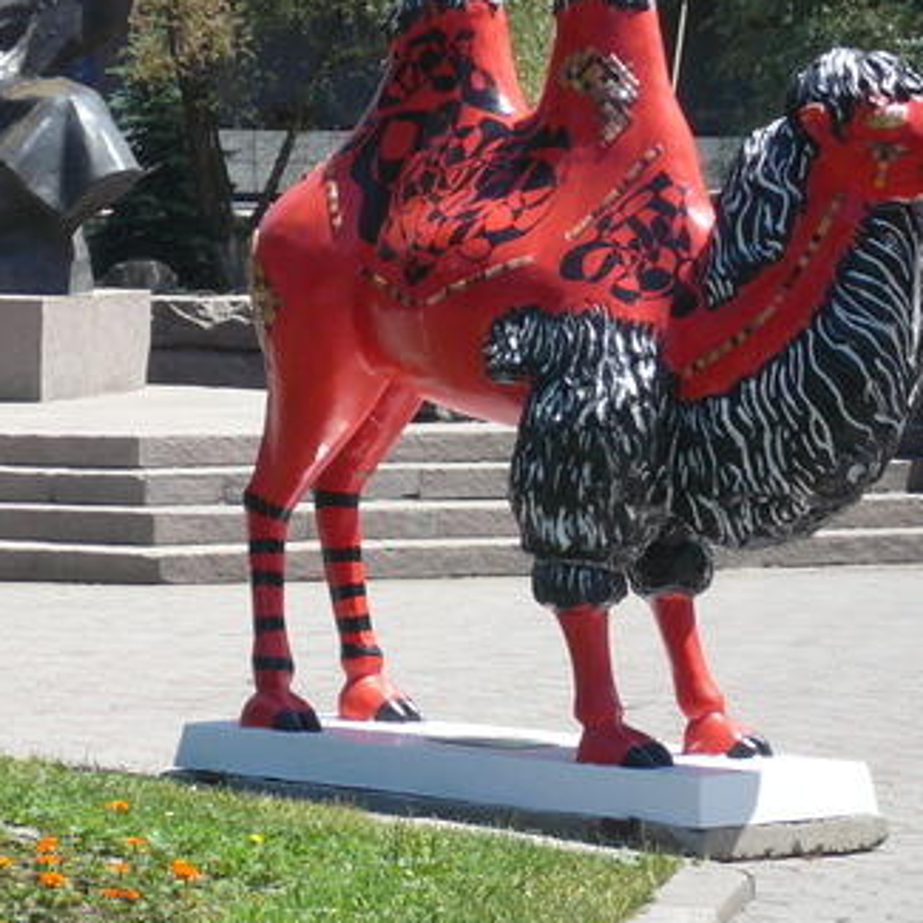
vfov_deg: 10.8
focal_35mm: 162
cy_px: 284
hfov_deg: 10.8
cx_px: 173
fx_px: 4887
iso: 100
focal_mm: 15.5
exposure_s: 1/320
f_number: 5.3
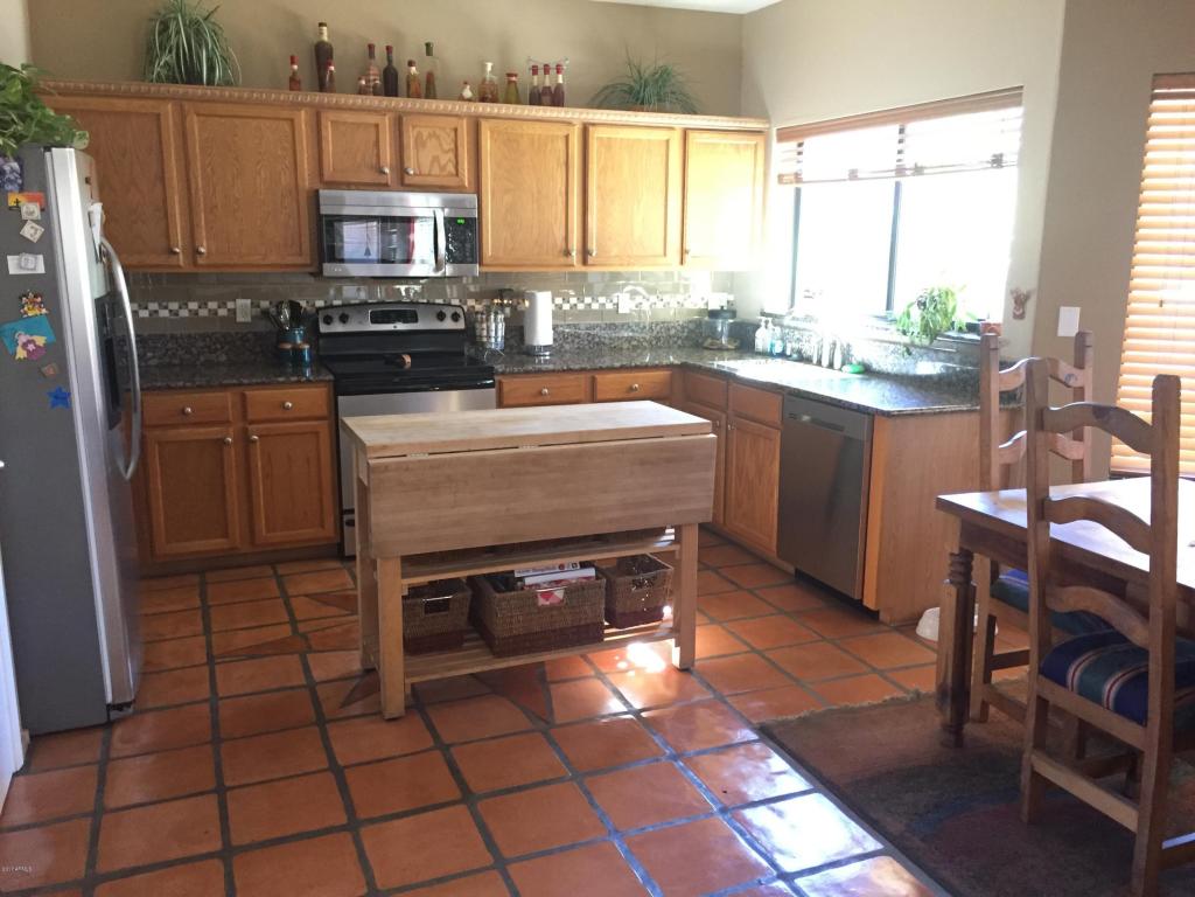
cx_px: 598
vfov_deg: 48.2
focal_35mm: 29
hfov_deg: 61.7
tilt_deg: -12.0
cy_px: 448
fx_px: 1001
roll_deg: +0.5
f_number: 2.2
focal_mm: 4.15
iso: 250
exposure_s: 1/30
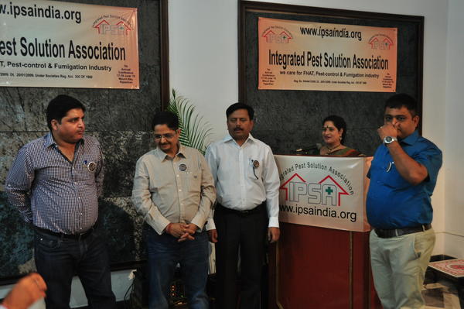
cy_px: 154
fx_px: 541
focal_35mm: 42
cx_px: 232
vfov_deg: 31.8
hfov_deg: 46.4
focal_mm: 28
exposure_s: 1/50
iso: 800
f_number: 4.5
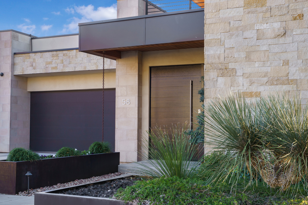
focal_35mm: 53
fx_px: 451
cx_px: 140
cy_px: 107
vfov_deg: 25.6
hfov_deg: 37.7
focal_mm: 43.6
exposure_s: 1/50
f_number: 11
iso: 250
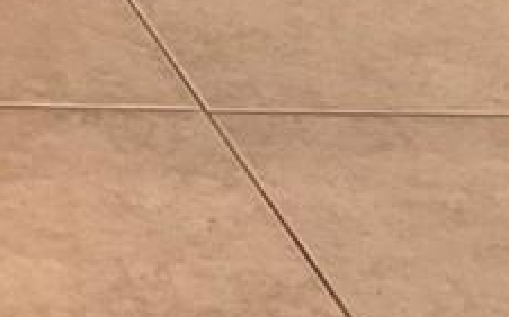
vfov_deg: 5.5
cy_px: -767
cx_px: -779
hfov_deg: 8.6
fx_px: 3023
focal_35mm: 218
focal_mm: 3
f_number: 1.8
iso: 80
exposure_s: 1/60
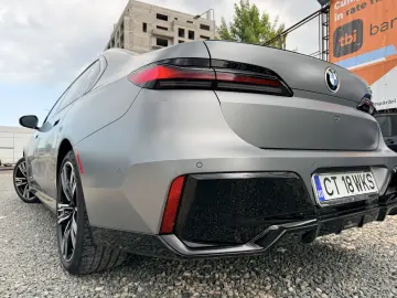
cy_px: 149
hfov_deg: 71.6
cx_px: 198
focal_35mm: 24
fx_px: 275
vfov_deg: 56.8
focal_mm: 6.76
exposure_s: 1/1192
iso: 100
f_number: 1.78
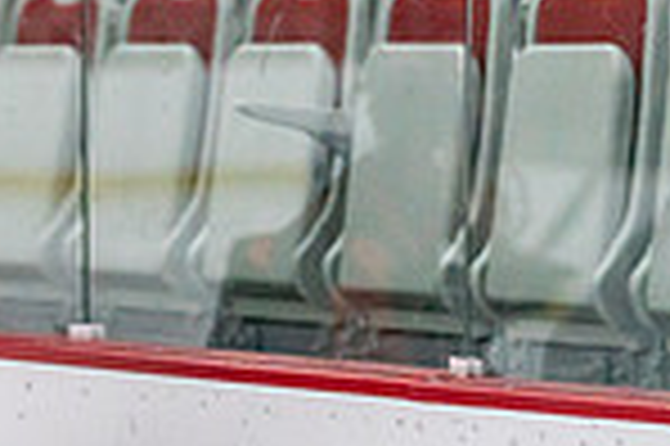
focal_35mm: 405
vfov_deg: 3.4
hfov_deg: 5.1
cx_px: -117
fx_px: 7529
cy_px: 642
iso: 3200
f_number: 2.8
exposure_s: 1/1250
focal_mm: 104
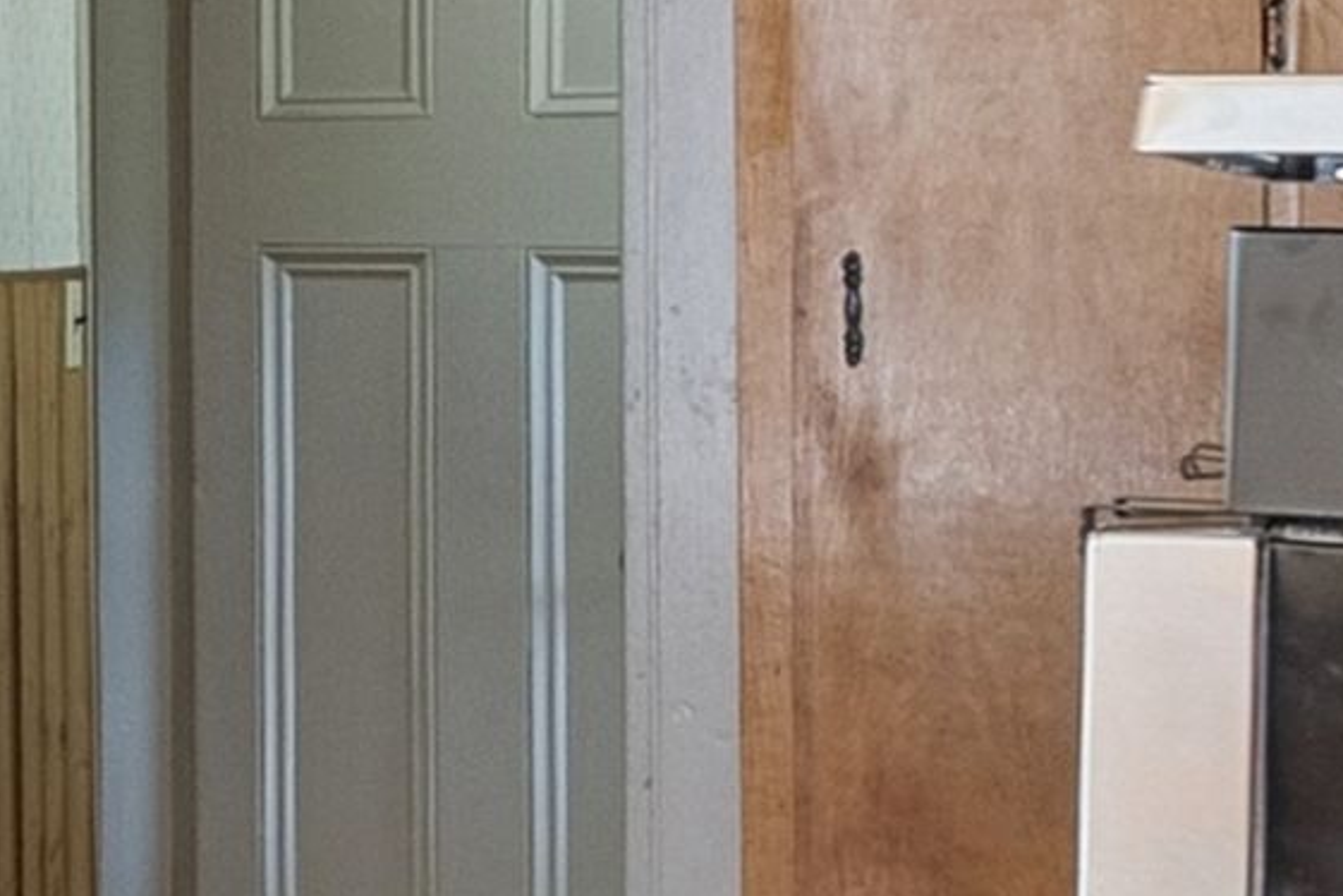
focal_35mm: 121
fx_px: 4514
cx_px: -2897
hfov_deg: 10.5
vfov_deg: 11.3
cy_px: 345
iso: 320
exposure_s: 1/40
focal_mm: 16
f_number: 7.1
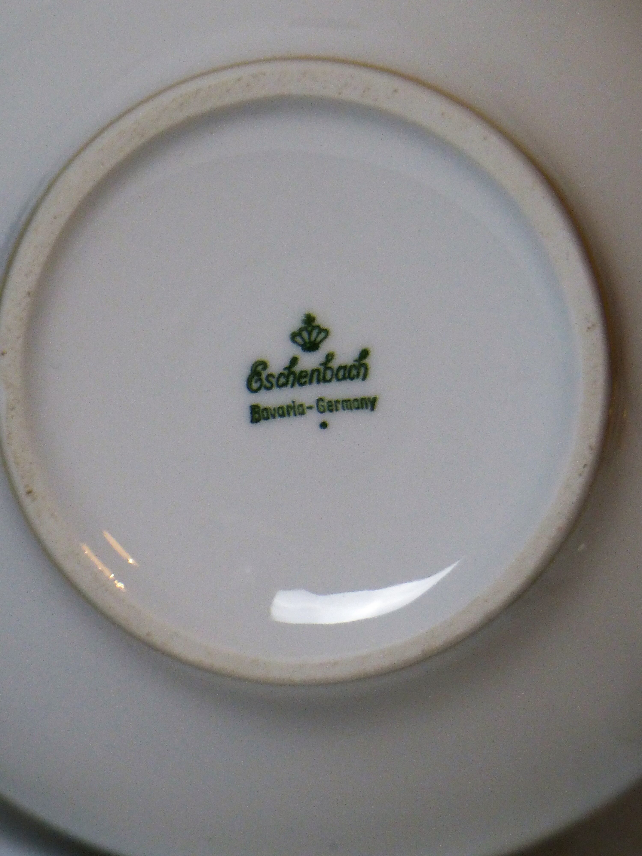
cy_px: 428
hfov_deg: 3.8
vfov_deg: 5.1
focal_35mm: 387
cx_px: 321
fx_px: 9570
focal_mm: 63.4
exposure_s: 1/100
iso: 250
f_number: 2.8
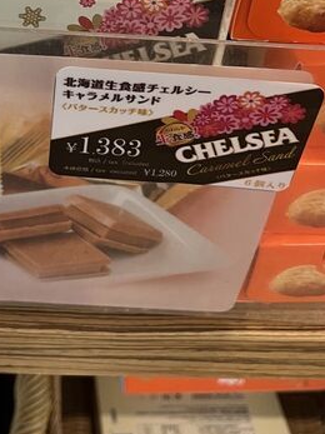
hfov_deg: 24.8
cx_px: 25
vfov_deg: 31.2
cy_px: -3
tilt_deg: -39.0
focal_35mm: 57
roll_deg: -2.9
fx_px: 714
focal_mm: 5.1
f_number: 1.6
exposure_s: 1/50
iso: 125
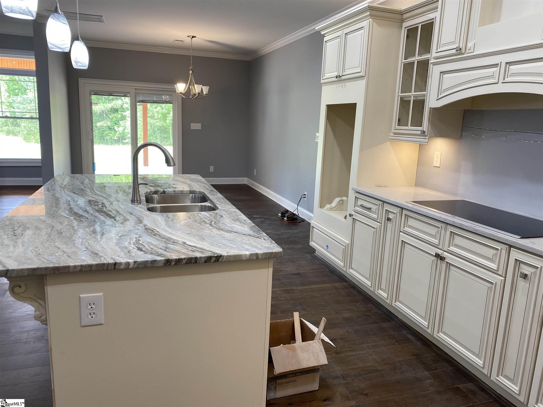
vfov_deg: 53.1
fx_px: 408
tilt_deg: -11.3
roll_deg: -2.2
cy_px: 204
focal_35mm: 26
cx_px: 272
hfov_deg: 67.3
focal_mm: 4.25
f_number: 1.8
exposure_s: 1/60
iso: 64
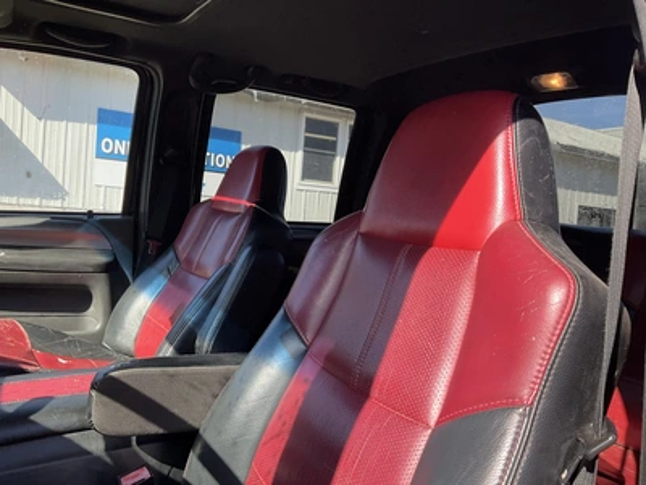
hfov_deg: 61.7
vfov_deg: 48.2
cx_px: 323
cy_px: 242
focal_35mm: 29
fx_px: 541
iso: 25
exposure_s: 1/383
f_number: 1.8
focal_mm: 3
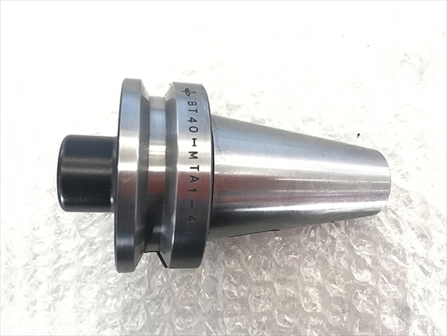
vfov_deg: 49.7
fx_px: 362
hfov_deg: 63.4
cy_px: 168
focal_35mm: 28
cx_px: 224
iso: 32
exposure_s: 1/30
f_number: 1.8
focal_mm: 3.99
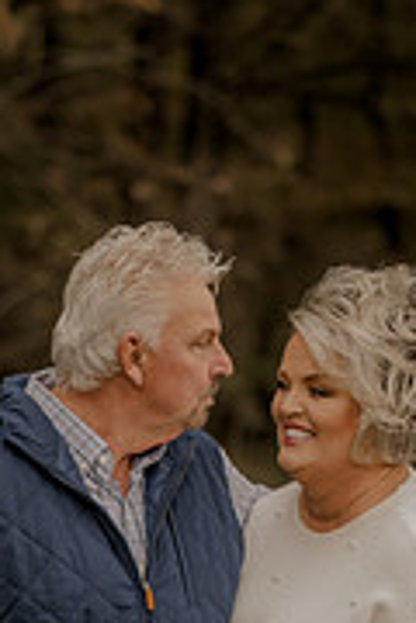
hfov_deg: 5.2
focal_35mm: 262
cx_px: 177
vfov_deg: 7.8
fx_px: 4541
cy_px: 523
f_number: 2.8
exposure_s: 1/125
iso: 250
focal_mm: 105
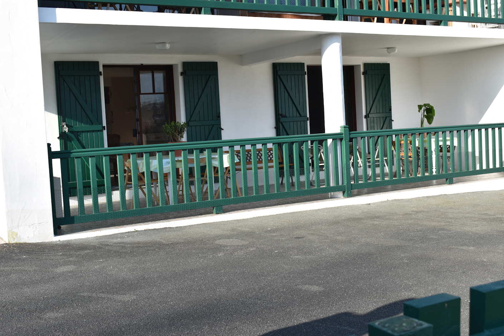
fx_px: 651
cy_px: 168
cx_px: 252
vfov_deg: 28.9
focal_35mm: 46
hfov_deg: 42.3
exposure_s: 1/250
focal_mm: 31
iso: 200
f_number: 8
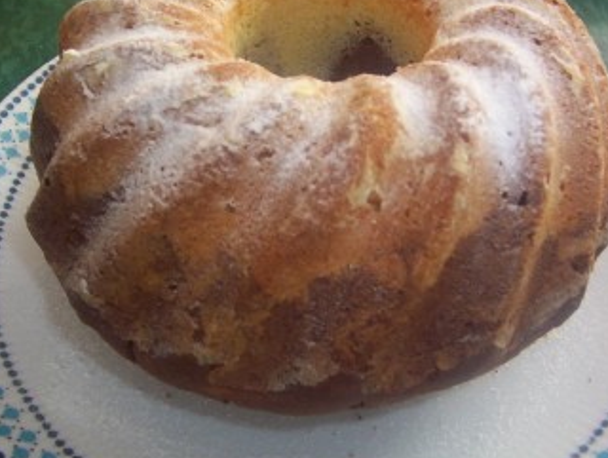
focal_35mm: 45
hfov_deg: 42.0
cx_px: 331
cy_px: 185
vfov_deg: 32.2
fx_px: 792
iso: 140
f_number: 2.76
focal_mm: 5.54
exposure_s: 1/30
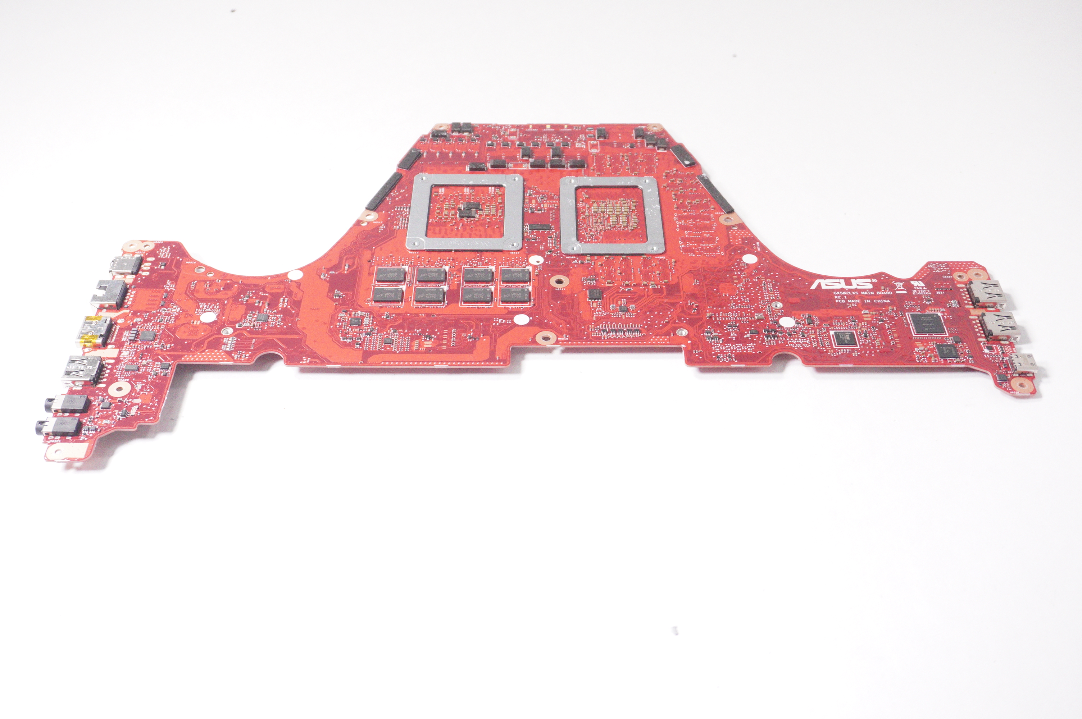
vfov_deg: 34.1
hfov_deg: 49.6
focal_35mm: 39
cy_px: 360
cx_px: 541
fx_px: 1171
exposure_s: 1/1000
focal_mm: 26
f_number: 5.6
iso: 5000
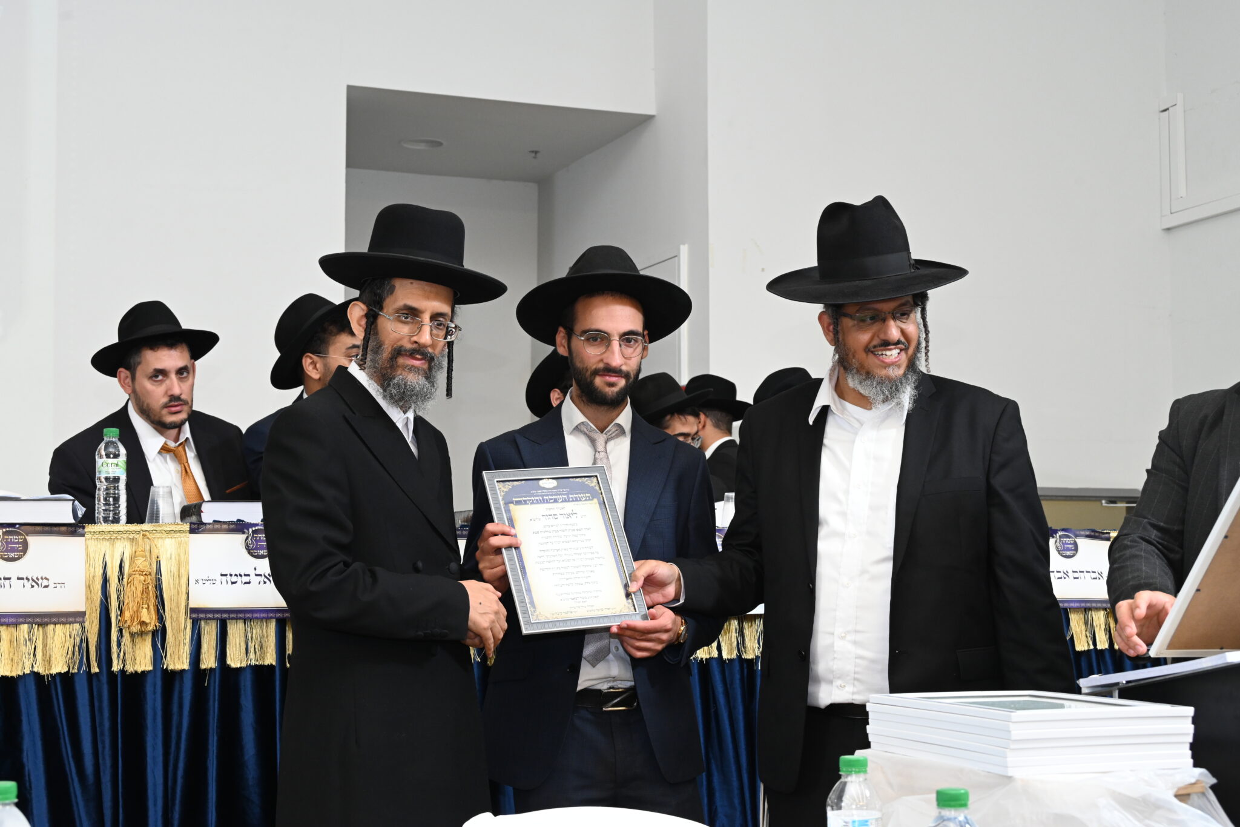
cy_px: 414
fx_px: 1756
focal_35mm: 51
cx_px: 620
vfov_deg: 26.5
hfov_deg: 38.9
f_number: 9
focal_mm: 51
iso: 1600
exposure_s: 1/125
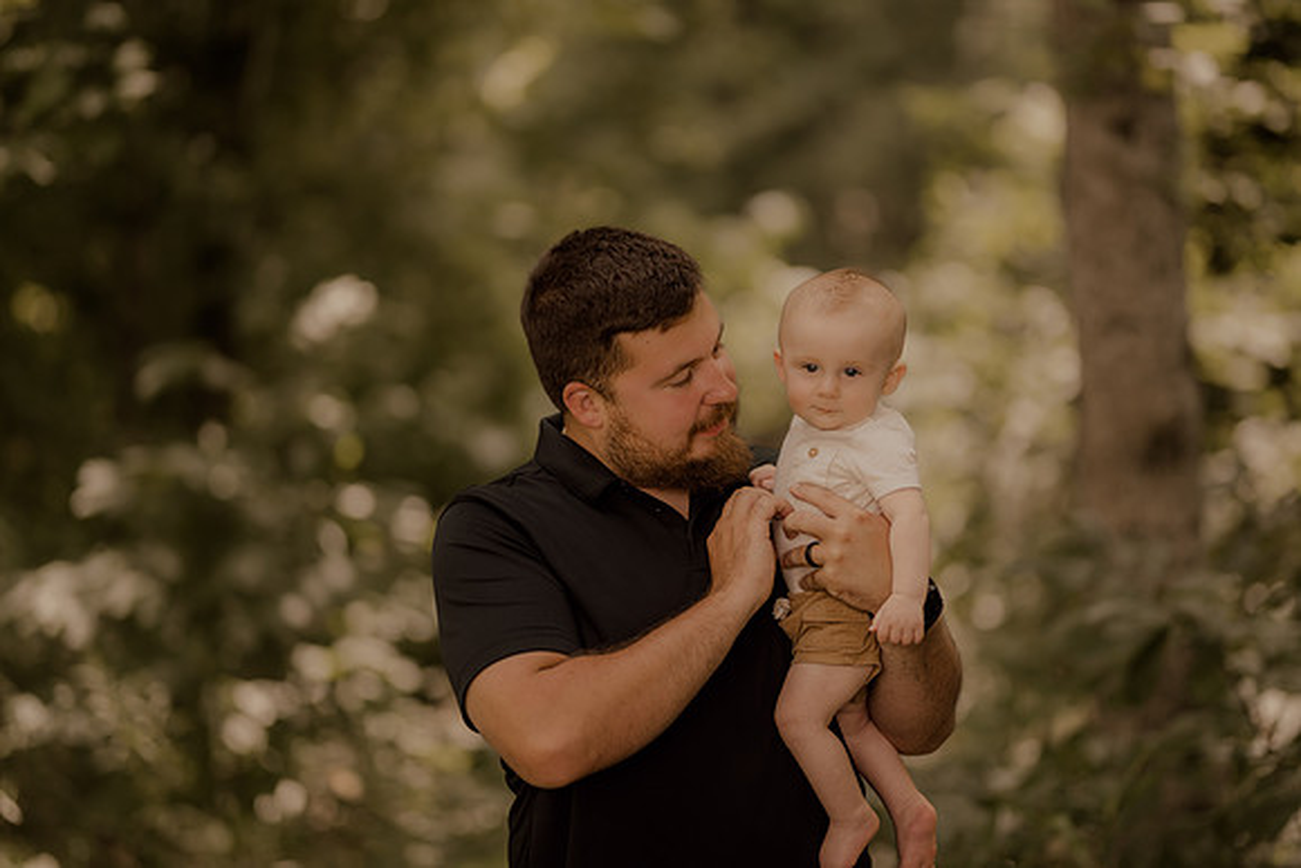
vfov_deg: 16.1
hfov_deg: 23.9
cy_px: 434
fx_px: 3072
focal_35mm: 85
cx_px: 650
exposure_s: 1/1250
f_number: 1.4
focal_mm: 85
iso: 160
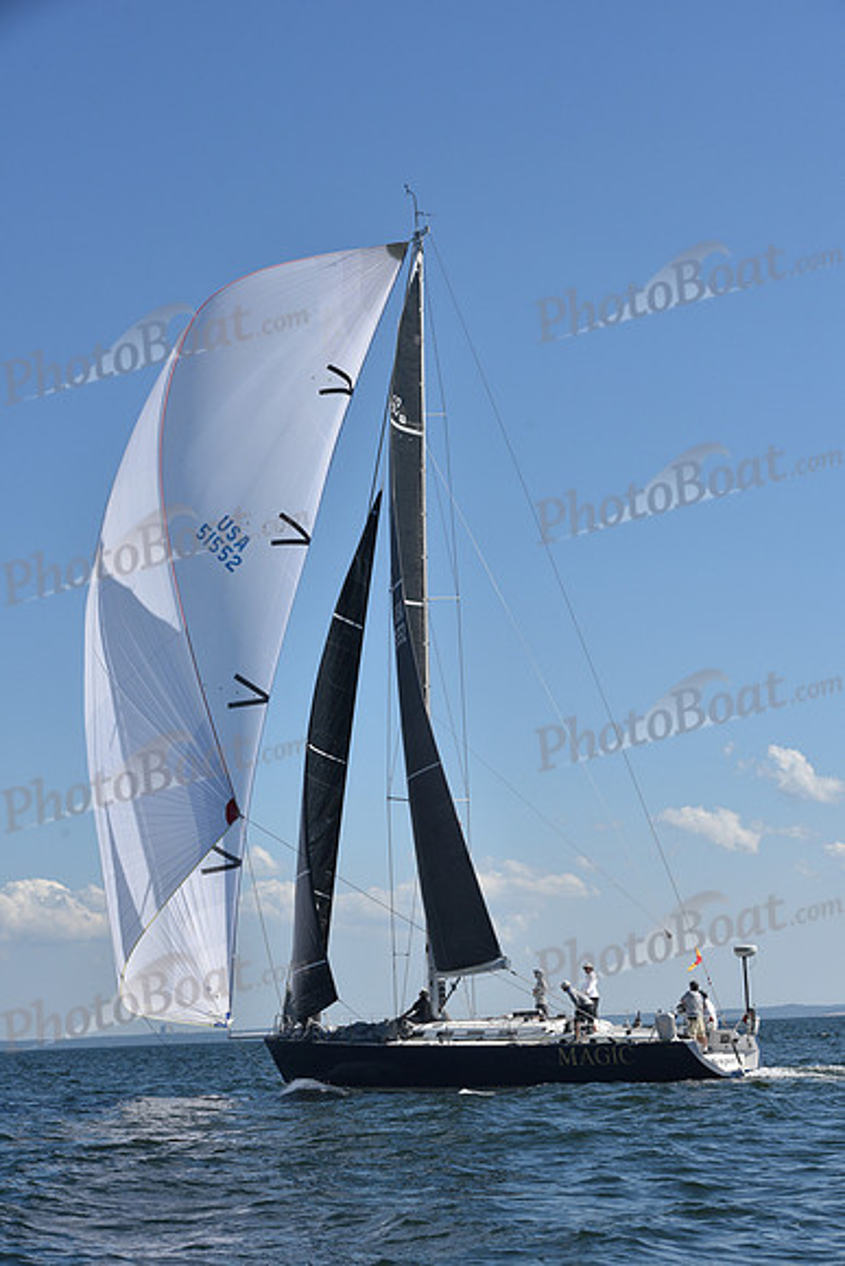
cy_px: 633
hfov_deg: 19.5
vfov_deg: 28.8
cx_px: 422
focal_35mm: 70
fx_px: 2463
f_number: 10
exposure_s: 1/1250
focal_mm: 70
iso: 320
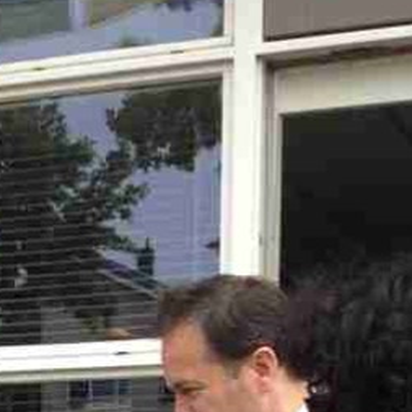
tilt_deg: -7.3
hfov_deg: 13.7
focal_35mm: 125
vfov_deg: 12.8
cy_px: 707
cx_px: -23
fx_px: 1683
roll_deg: +1.1
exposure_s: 1/635
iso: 50
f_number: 2.4
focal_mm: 4.28
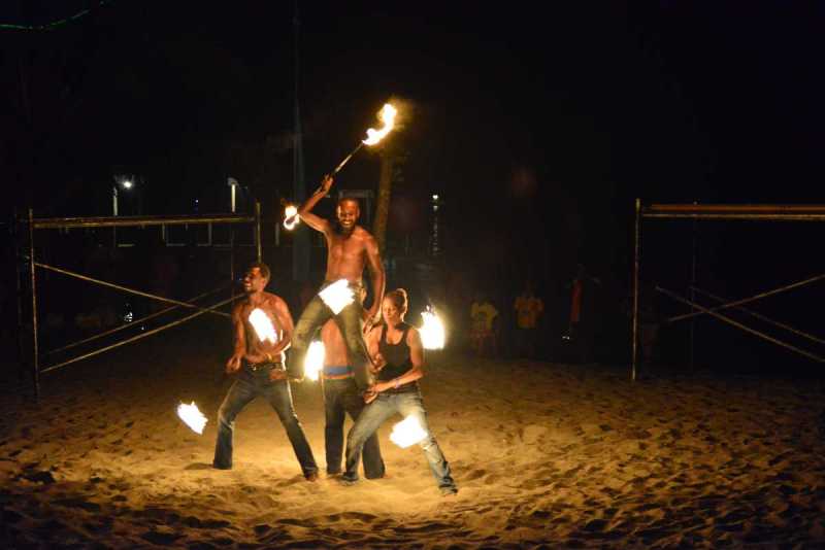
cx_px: 412
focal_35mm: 70
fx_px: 1605
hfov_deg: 28.8
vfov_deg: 19.5
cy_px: 275
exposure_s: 1/60
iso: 6400
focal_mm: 70
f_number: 2.8
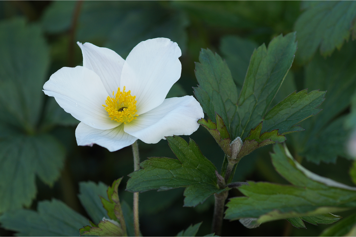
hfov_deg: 13.7
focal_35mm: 150
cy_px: 118
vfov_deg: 9.1
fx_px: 1483
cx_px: 178
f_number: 5
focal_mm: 100
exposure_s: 1/160
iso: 200
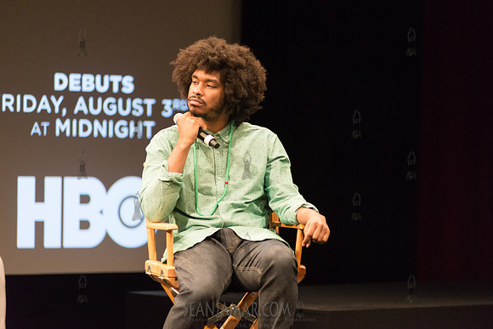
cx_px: 246
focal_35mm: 155
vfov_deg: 8.9
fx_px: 2123
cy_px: 164
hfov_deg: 13.2
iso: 4000
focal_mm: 155
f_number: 2.8
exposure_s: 1/200
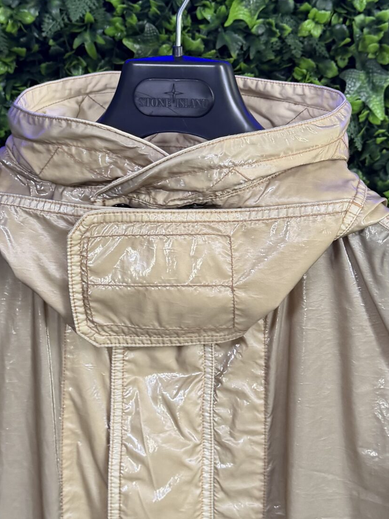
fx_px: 839
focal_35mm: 56
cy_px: 178
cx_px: 195
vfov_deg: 34.1
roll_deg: -1.1
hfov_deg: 26.1
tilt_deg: -8.2
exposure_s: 1/51
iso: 250
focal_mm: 6.76
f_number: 1.78
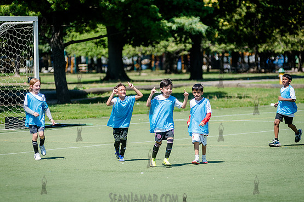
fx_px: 1503
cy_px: 105
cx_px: 150
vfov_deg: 7.7
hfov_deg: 11.6
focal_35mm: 178
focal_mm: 170
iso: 200
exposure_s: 1/1600
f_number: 4
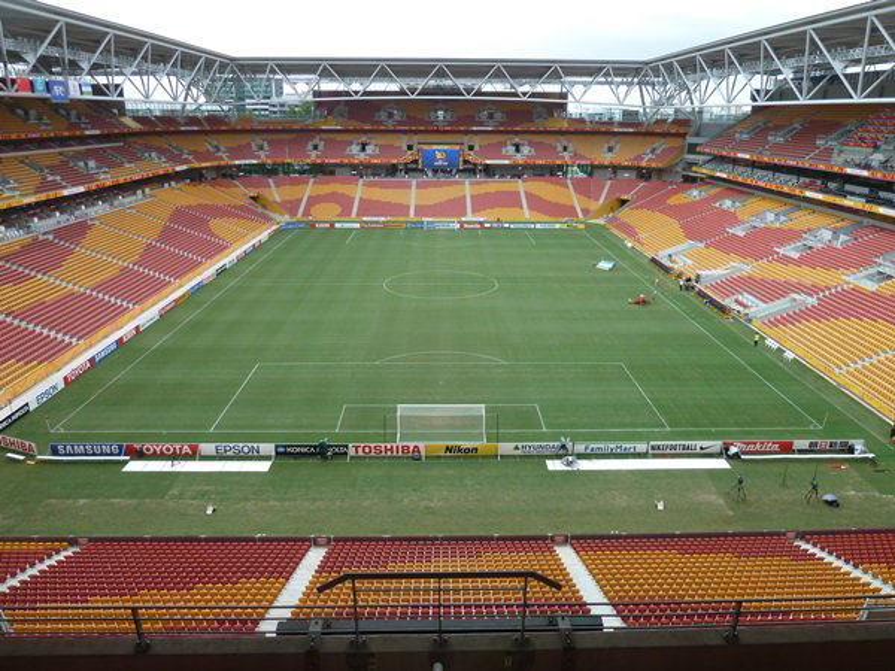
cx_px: 448
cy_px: 336
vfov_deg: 54.9
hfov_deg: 69.4
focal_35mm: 25
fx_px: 646
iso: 80
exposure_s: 1/100
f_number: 3.3
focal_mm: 4.1
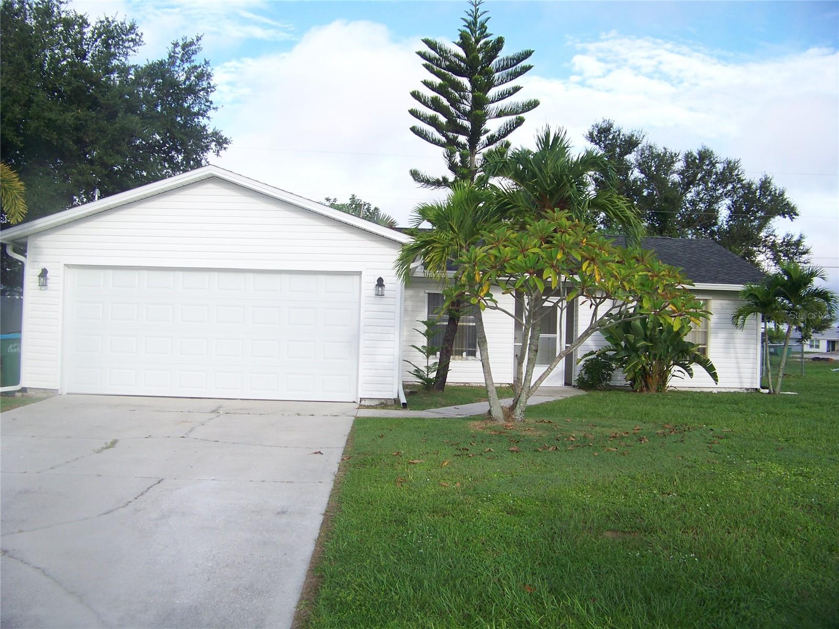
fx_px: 873
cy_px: 314
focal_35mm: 36
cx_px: 420
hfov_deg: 51.4
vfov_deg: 39.7
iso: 64
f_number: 2.8
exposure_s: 1/400
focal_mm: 5.85
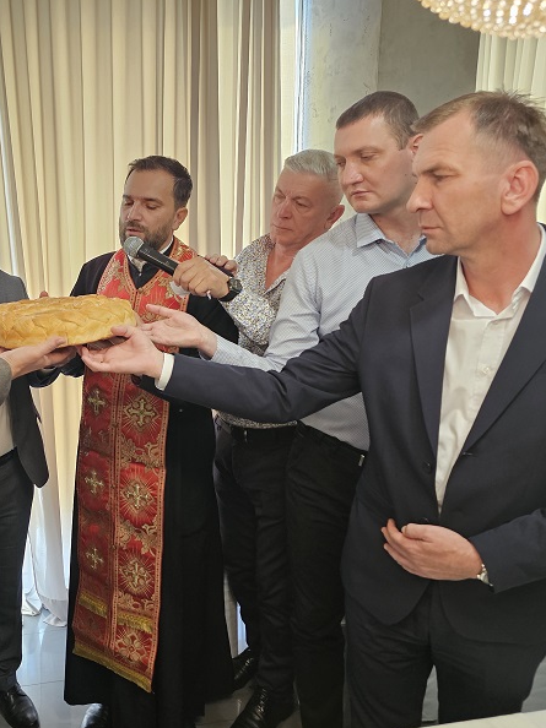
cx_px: 76
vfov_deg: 58.4
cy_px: 365
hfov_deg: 42.4
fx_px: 652
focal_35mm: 31
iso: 320
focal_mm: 6.3
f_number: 1.7
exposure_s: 1/120
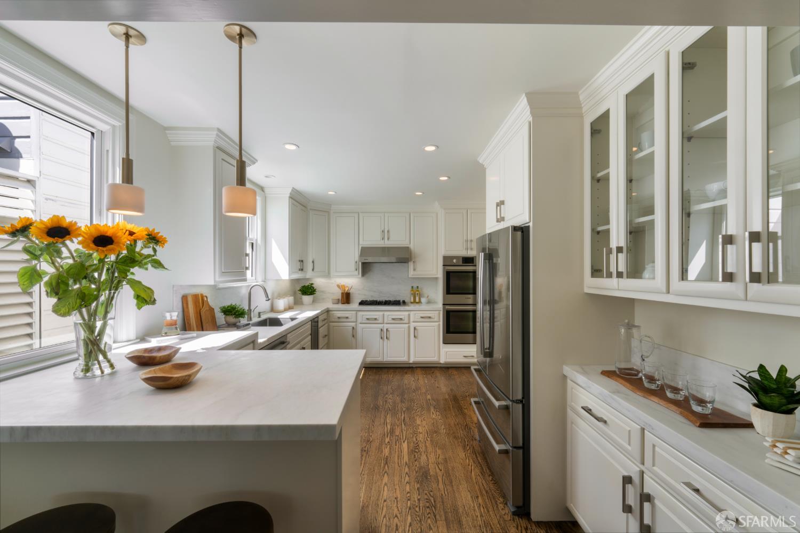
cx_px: 400
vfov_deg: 81.2
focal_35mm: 14
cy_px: 266
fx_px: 311
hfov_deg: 104.3
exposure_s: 1/13
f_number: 16
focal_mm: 14
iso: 160
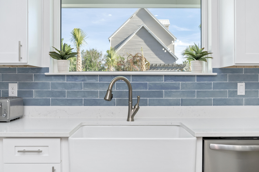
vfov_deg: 43.6
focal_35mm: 30
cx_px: 130
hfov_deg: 62.0
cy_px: 86
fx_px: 216
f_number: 9
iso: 320
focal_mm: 30
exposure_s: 1/50
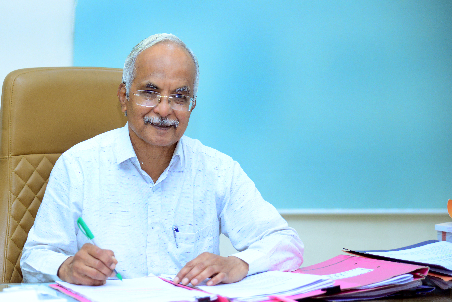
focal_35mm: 65
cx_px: 226
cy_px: 151
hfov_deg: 30.9
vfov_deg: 20.9
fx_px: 816
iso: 640
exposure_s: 1/200
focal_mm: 65
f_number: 2.8
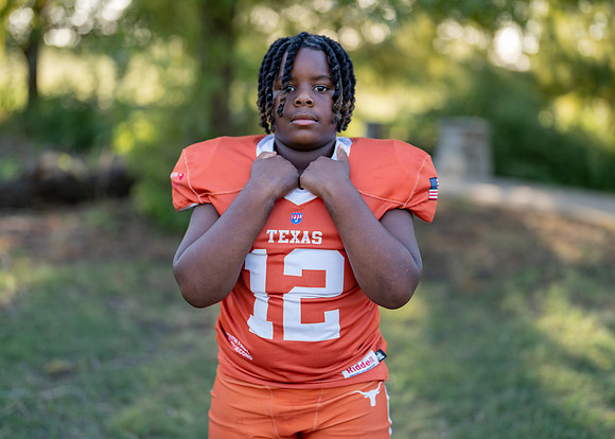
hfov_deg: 34.5
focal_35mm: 57
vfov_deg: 25.0
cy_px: 202
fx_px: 989
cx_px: 315
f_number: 1.2
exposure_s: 1/800
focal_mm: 50
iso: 100
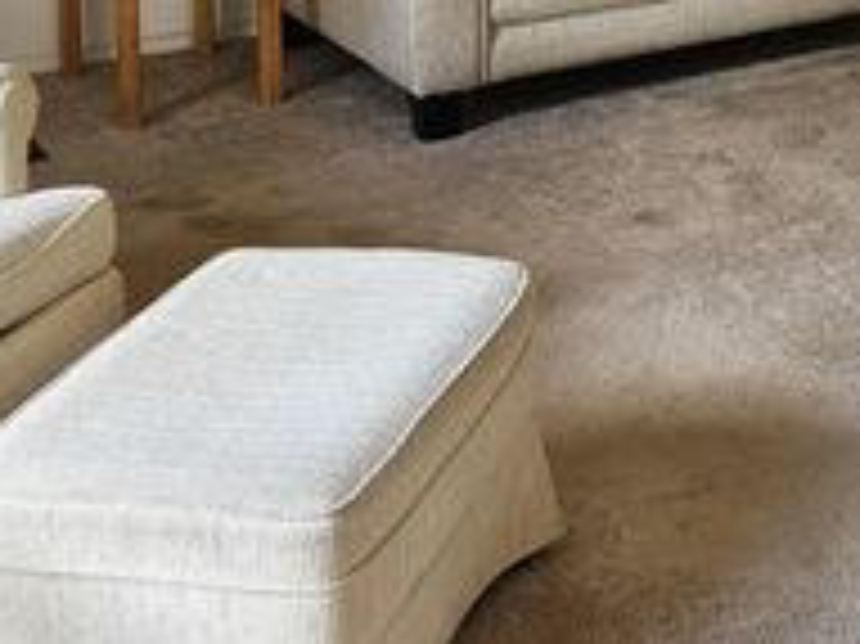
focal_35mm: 77
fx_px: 1912
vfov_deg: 18.1
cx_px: 855
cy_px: -144
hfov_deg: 24.2
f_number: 1.8
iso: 160
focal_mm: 5.4
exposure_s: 1/120
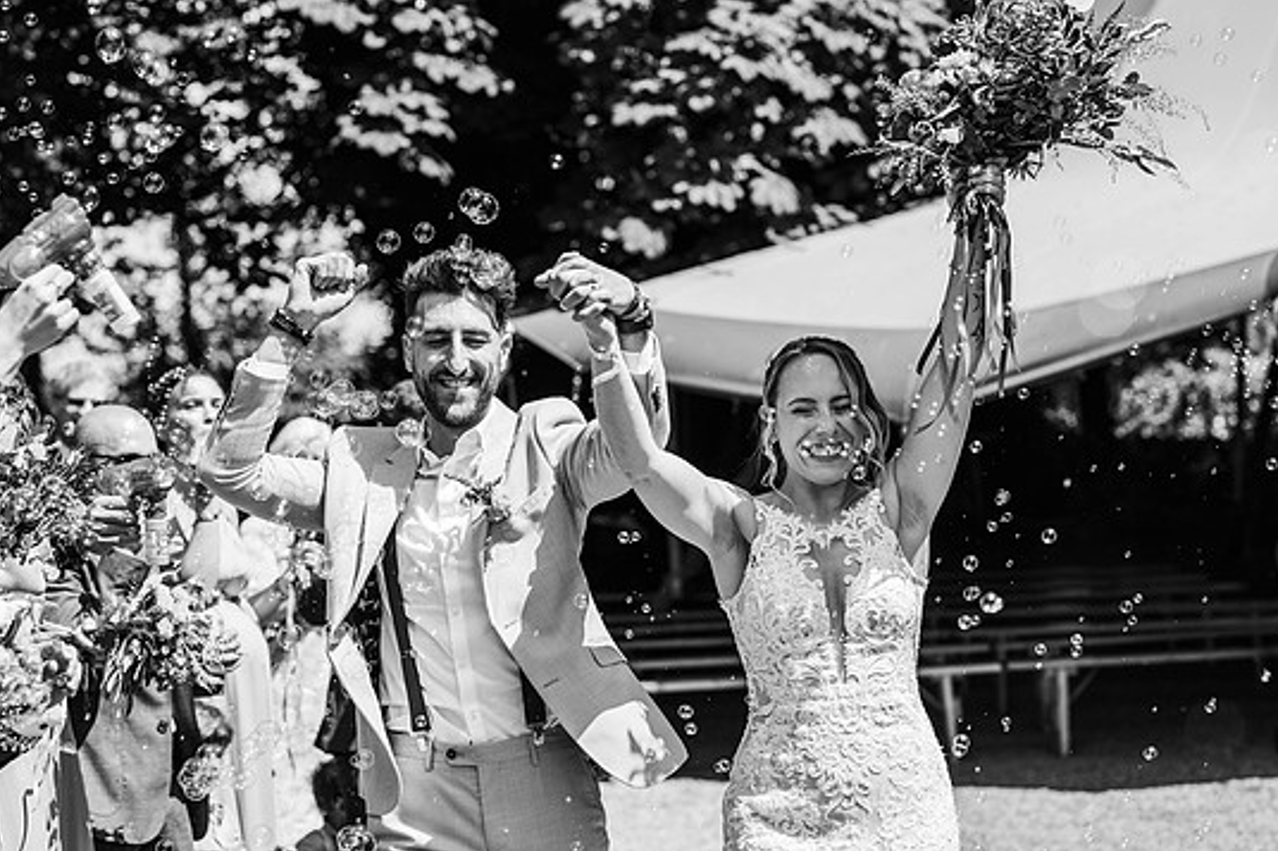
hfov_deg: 22.1
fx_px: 3265
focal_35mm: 92
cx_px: 629
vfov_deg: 14.9
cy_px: 393
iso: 100
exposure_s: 1/1000
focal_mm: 85
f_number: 4
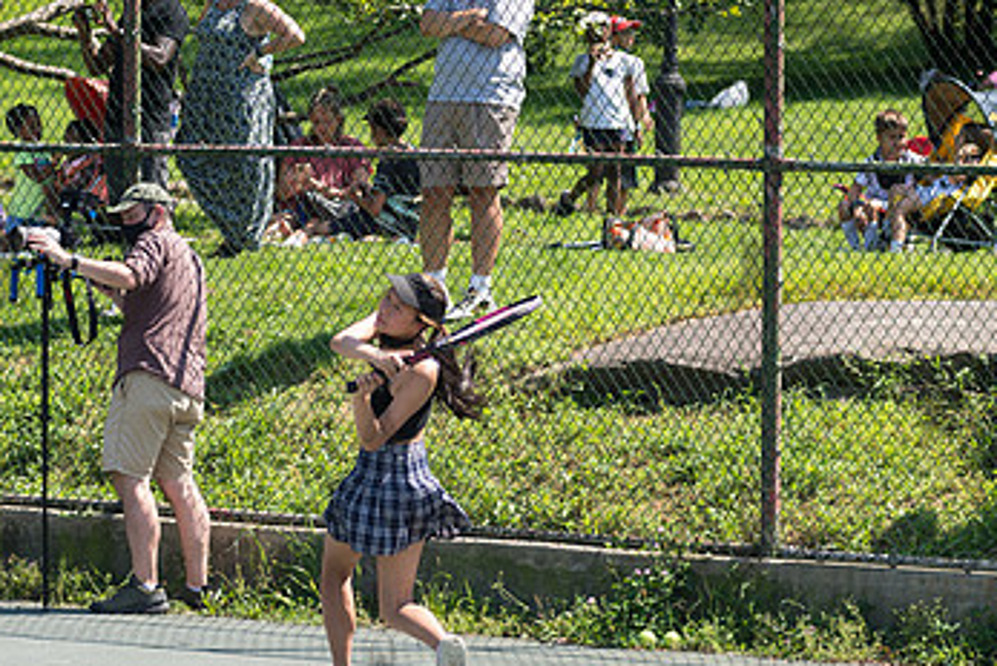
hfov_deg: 10.5
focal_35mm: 195
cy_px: 399
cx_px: 505
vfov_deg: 7.1
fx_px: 5405
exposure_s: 1/640
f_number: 4.5
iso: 125
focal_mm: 100
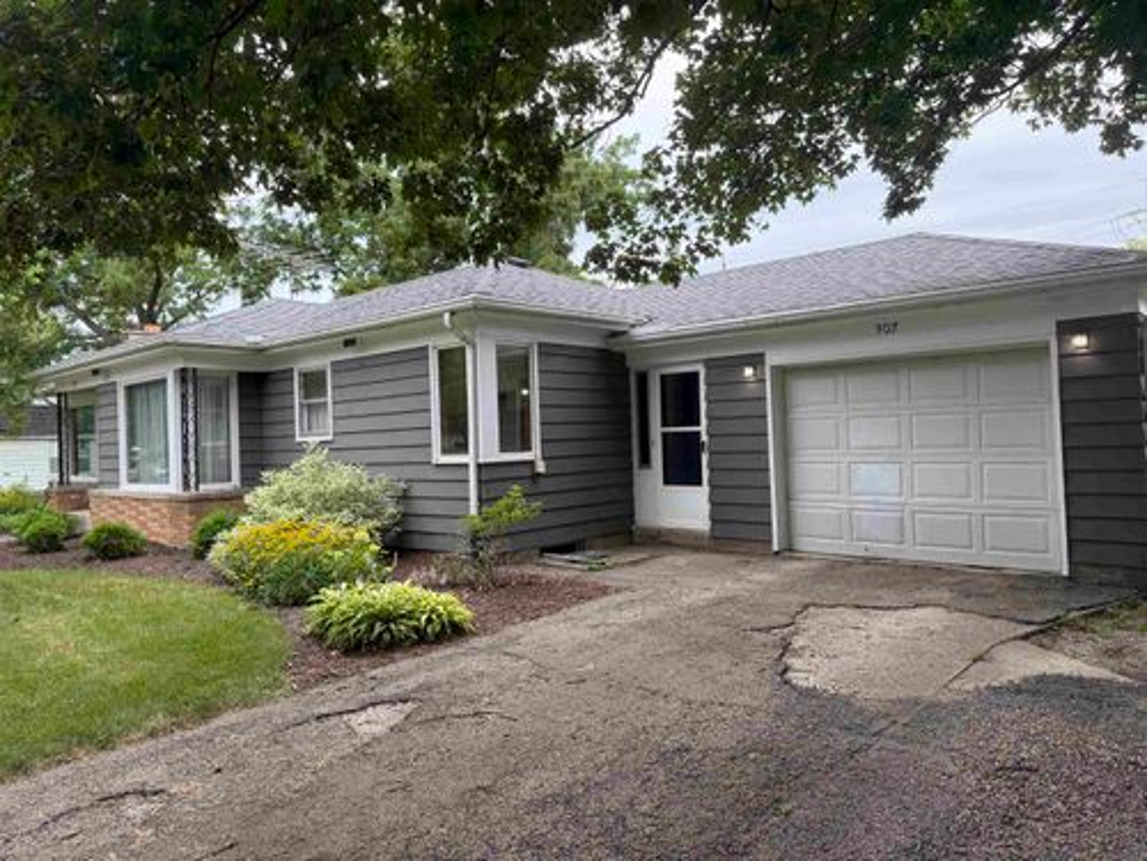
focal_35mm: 24
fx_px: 795
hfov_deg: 71.6
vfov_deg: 56.8
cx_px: 574
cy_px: 430
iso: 100
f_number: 1.78
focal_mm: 6.76
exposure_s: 1/290
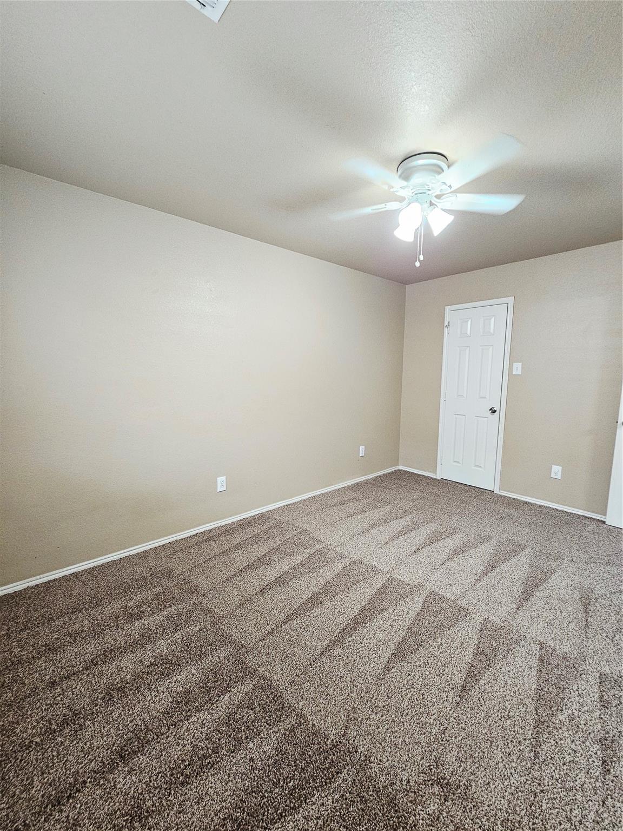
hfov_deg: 89.9
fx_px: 312
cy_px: 416
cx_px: 312
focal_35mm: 13
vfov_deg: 106.2
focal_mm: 2.2
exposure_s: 1/60
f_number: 2.2
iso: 320
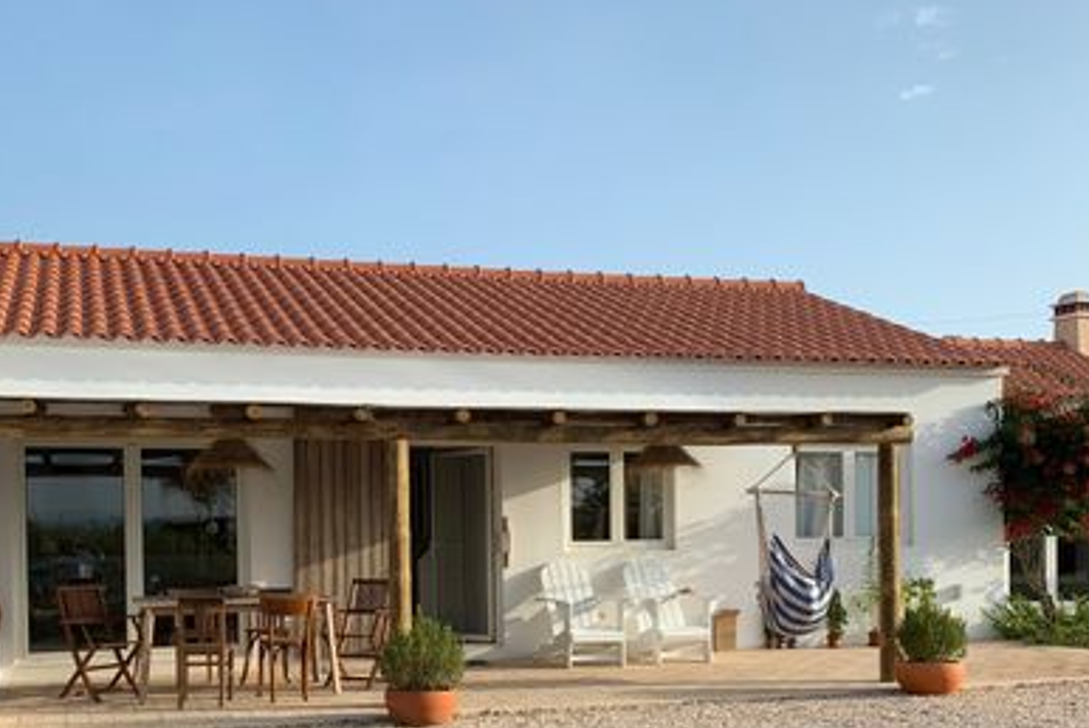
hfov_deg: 46.3
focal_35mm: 42
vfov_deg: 31.3
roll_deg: +0.7
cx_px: 477
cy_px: 562
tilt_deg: +0.1
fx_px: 1271
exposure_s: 1/1368
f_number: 1.8
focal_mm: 4.25
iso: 25
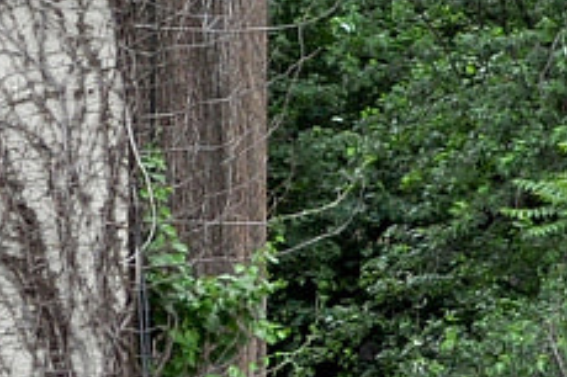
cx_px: 397
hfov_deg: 9.8
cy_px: 307
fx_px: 3289
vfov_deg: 6.6
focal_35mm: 209
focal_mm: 20
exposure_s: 1/320
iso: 400
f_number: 7.1
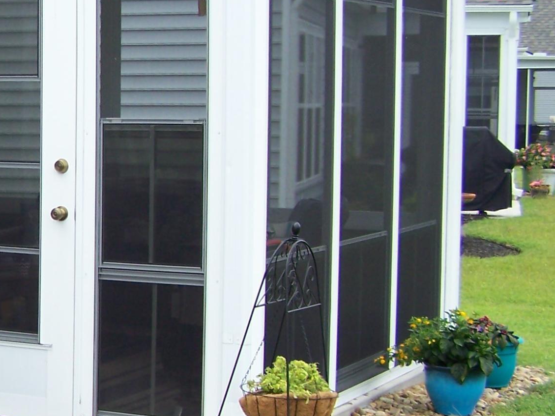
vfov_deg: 14.6
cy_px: 250
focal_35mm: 101
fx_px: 1620
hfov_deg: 18.2
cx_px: -162
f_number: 2.8
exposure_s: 1/400
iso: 64
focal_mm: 6.3
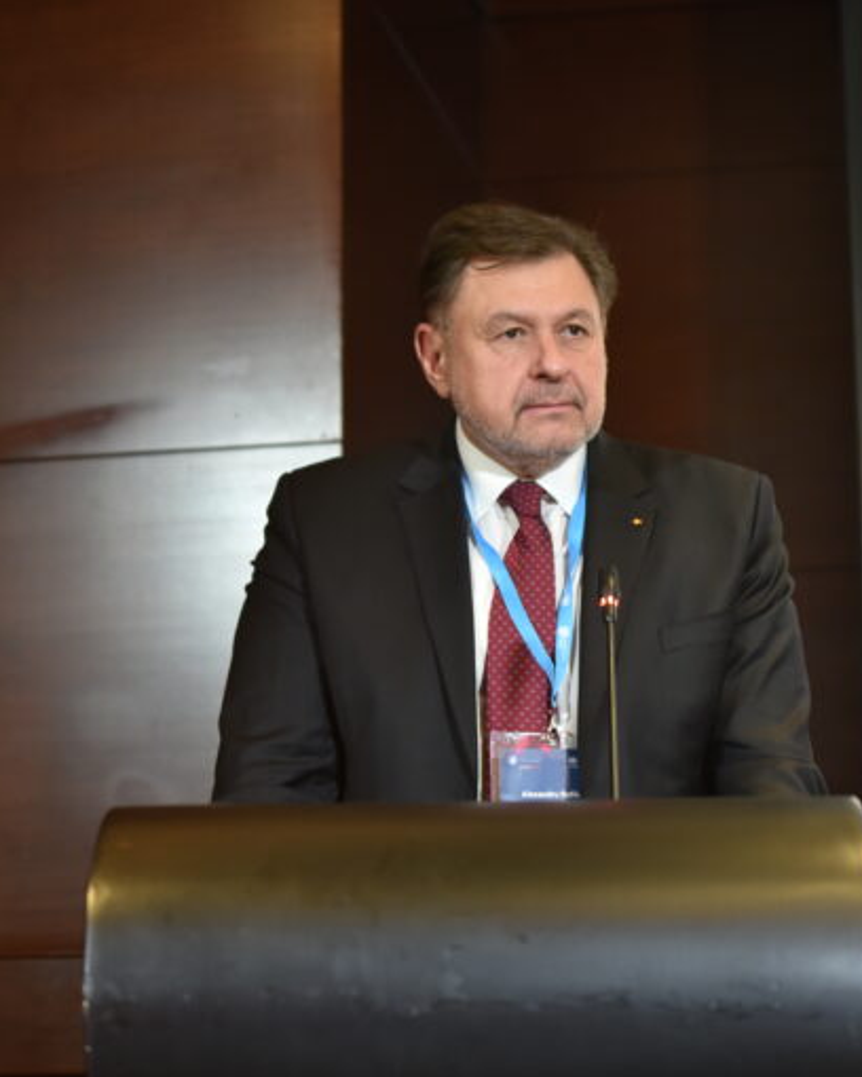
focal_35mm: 99
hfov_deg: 15.5
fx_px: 3157
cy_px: 540
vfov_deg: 19.4
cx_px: 505
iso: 1600
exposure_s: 1/90
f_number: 2.8
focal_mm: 70
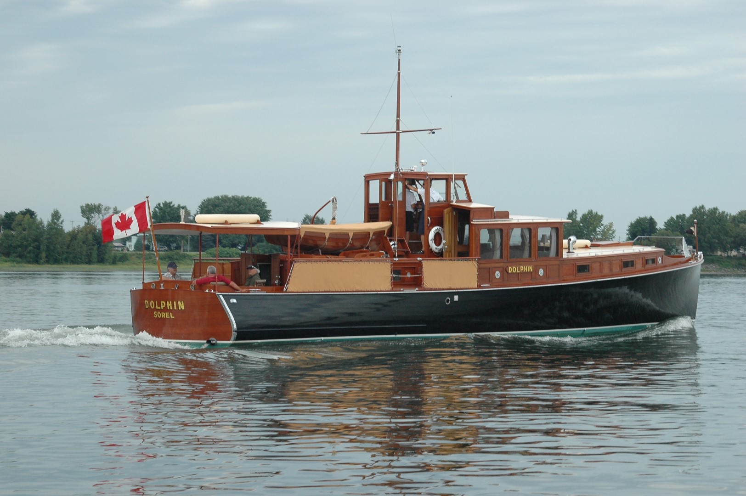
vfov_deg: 13.0
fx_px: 2174
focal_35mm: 105
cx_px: 373
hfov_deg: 19.5
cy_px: 248
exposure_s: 1/320
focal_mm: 70
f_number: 9
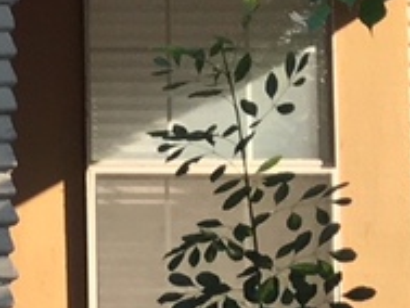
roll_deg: +0.3
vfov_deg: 6.6
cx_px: -1113
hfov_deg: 7.2
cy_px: 473
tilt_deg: +2.4
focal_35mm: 221
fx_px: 2619
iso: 25
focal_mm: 4.15
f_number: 2.2
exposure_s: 1/229
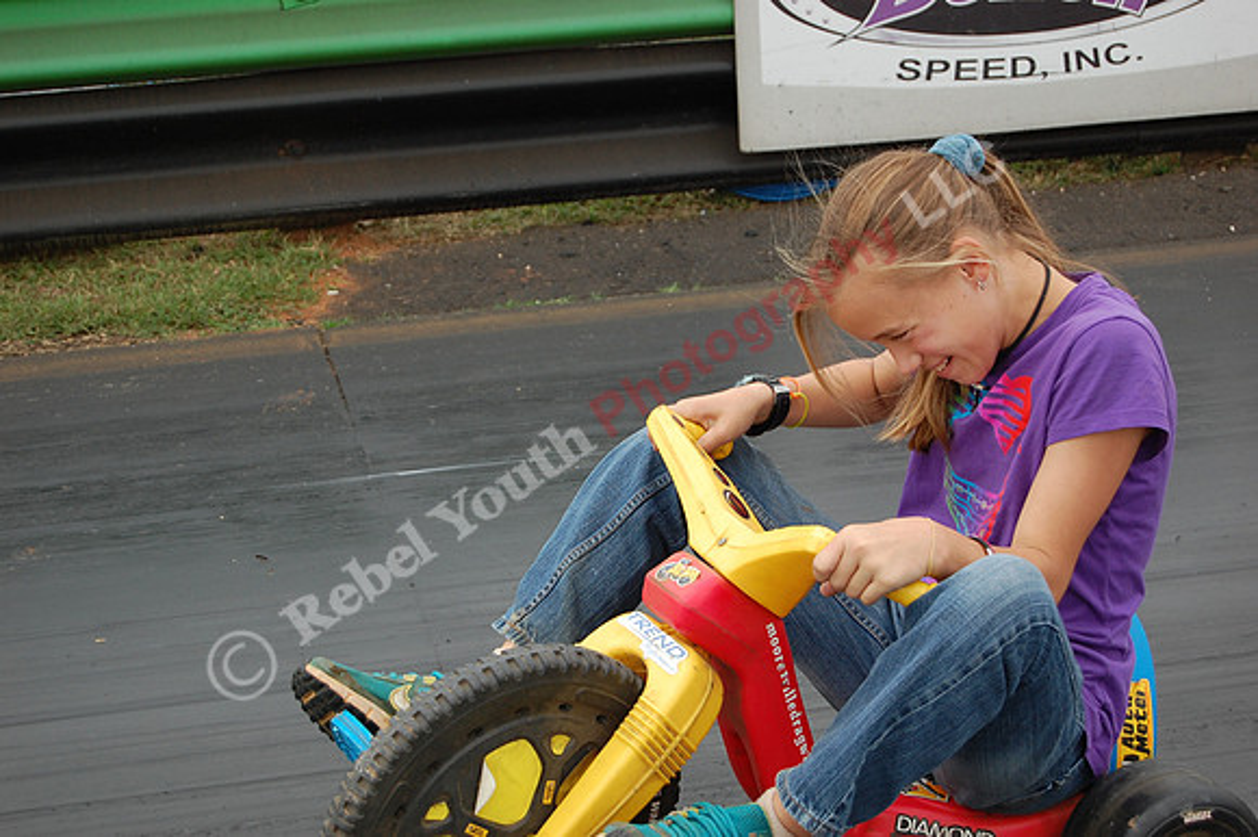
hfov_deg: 24.6
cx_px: 629
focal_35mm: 82
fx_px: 2881
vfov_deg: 16.5
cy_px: 418
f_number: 5.6
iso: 400
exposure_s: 1/640
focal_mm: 55
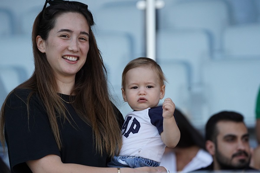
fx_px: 1719
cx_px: 130
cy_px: 86
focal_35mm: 238
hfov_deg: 8.7
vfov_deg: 5.8
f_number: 5.6
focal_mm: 238
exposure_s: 1/2000
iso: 2500
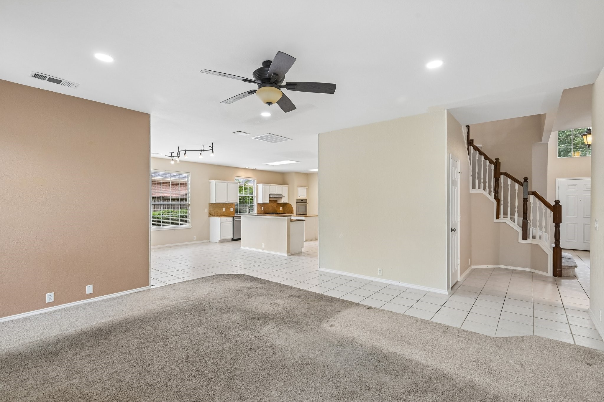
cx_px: 302
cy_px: 201
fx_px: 277
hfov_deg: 95.0
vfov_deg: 72.0
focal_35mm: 16
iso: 400
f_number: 8
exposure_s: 1/50
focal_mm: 16.5
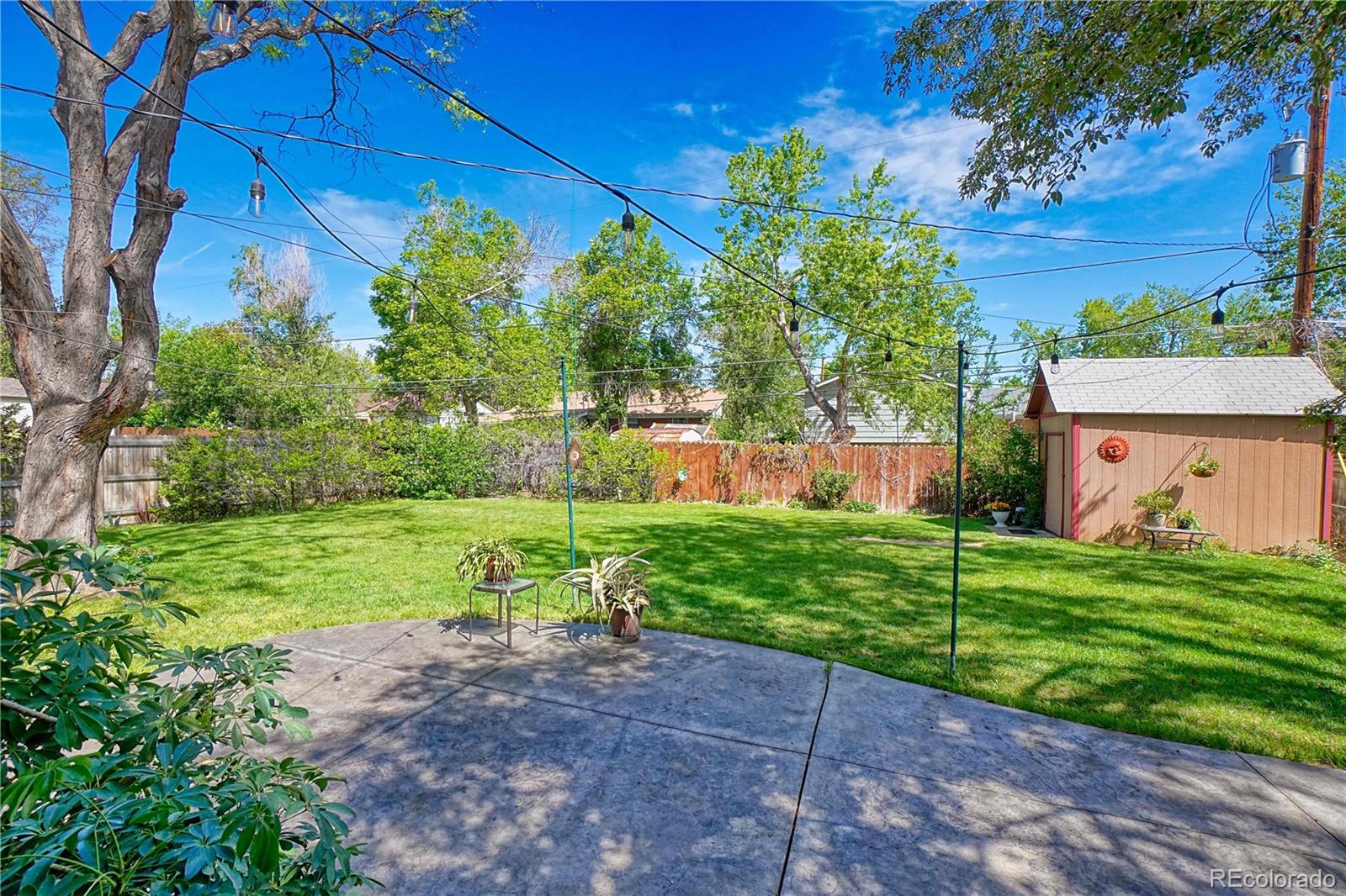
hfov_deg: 100.4
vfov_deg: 77.3
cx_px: 673
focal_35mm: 15
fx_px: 561
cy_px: 448
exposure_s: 1/800
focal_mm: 10
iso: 800
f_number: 7.1
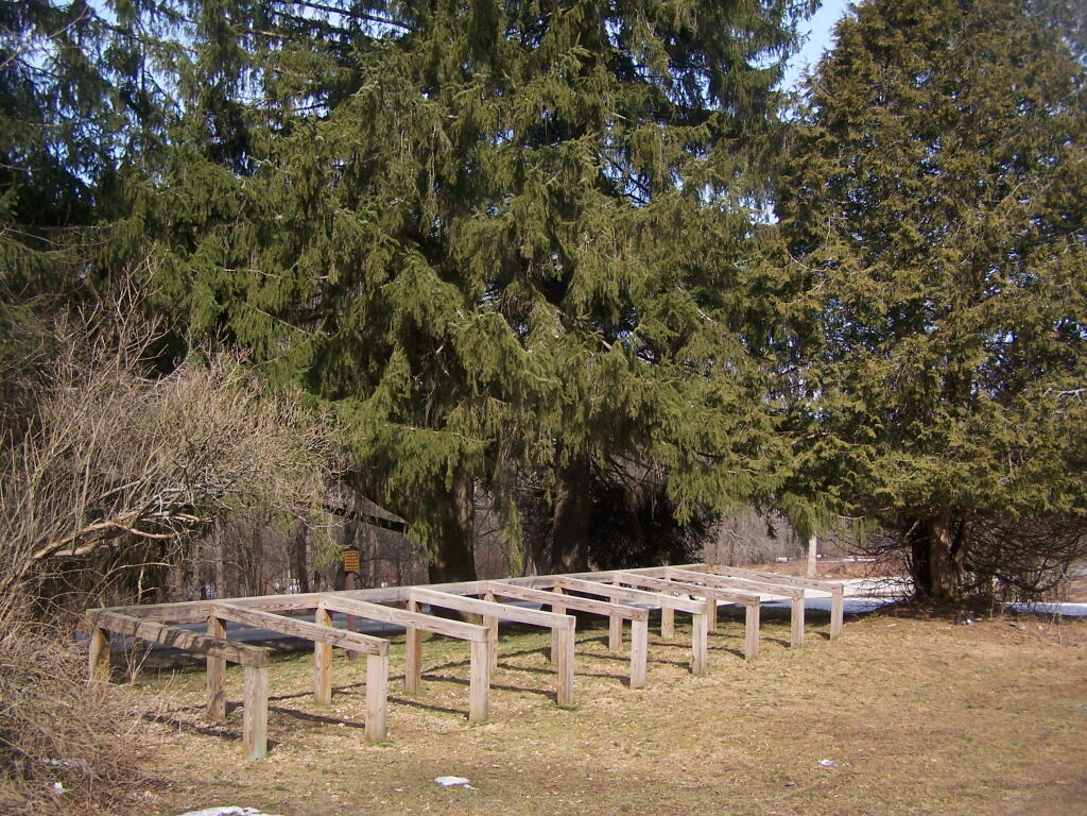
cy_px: 408
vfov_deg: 36.0
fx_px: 1256
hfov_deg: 46.8
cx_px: 544
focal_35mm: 40
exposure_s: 1/800
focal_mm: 6.7
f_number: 2.8
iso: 80
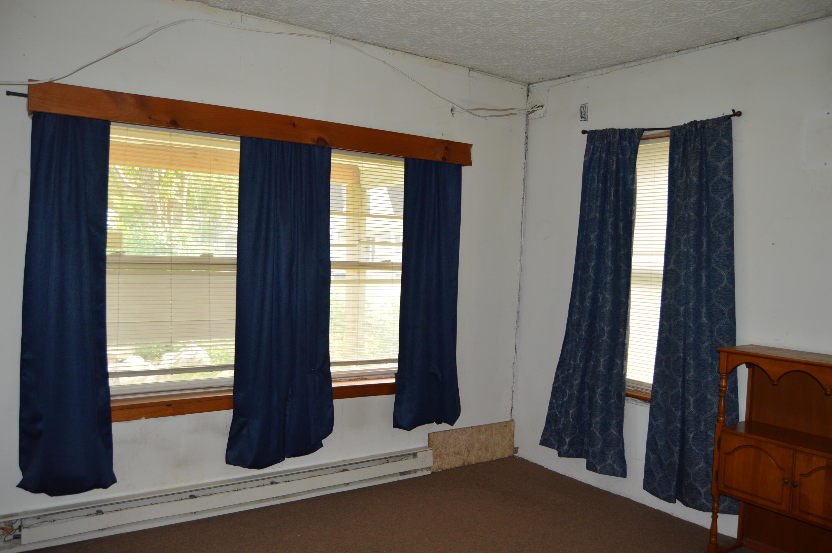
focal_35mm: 27
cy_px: 276
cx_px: 416
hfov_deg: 67.4
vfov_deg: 47.8
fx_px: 623
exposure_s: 1/80
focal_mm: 18
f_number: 4
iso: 400
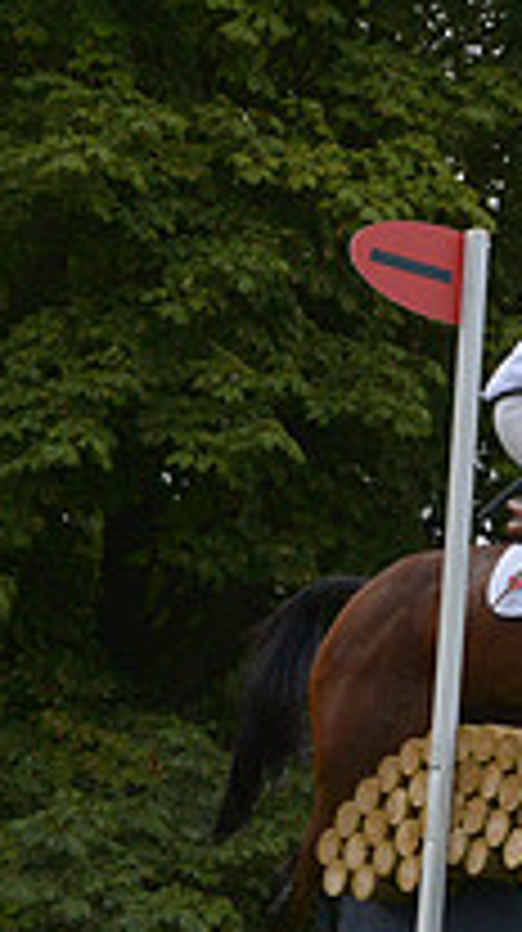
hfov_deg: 7.6
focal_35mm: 147
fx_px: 3628
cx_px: 1300
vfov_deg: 14.6
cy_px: 504
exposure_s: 1/1600
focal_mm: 50
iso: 2000
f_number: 11
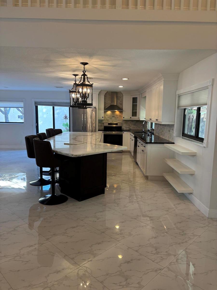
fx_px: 217
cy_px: 145
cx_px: 108
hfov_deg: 53.1
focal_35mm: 26
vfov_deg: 67.3
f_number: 1.6
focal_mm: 5.96
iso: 100
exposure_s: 1/60
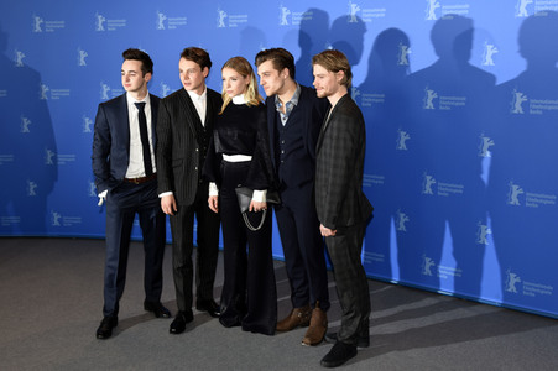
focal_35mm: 42
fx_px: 651
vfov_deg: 31.8
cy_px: 186
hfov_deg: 46.4
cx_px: 279
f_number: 5
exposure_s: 1/250
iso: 640
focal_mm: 28
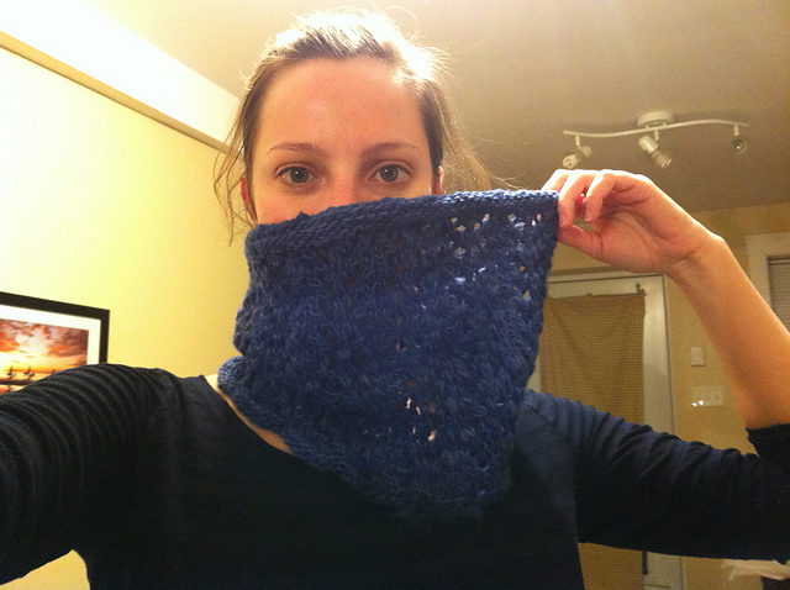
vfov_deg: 40.6
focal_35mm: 35
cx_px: 395
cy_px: 295
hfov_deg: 52.7
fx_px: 798
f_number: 2.8
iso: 400
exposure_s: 1/15
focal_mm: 3.85
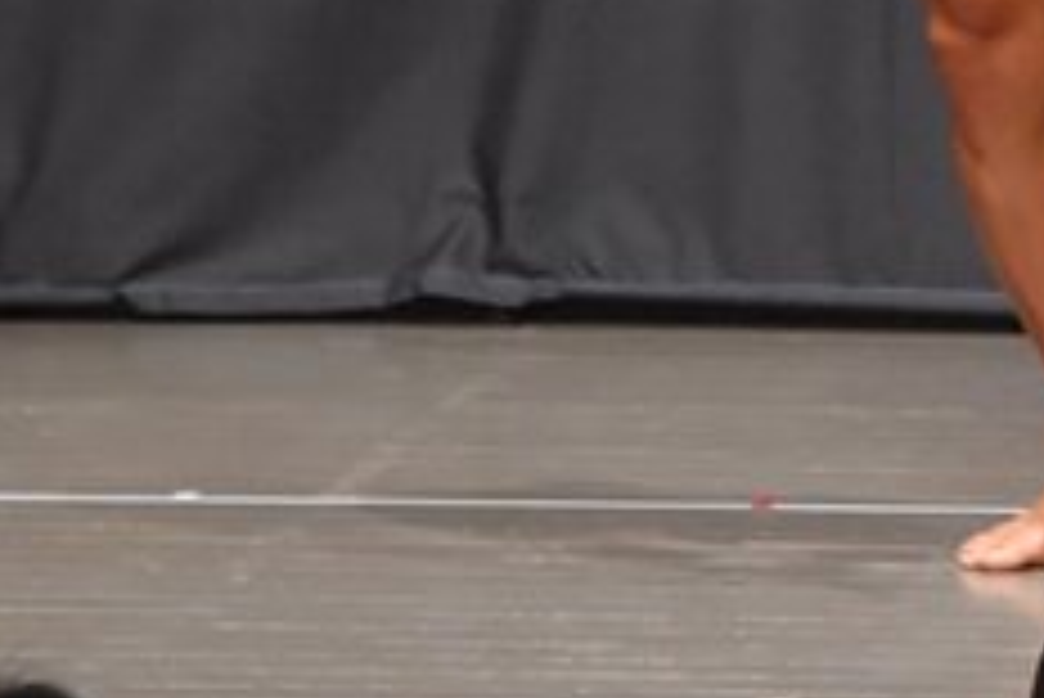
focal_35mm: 724
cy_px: -383
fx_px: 21008
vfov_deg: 1.9
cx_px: 1199
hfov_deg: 2.8
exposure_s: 1/400
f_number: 5.6
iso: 6400
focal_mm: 145
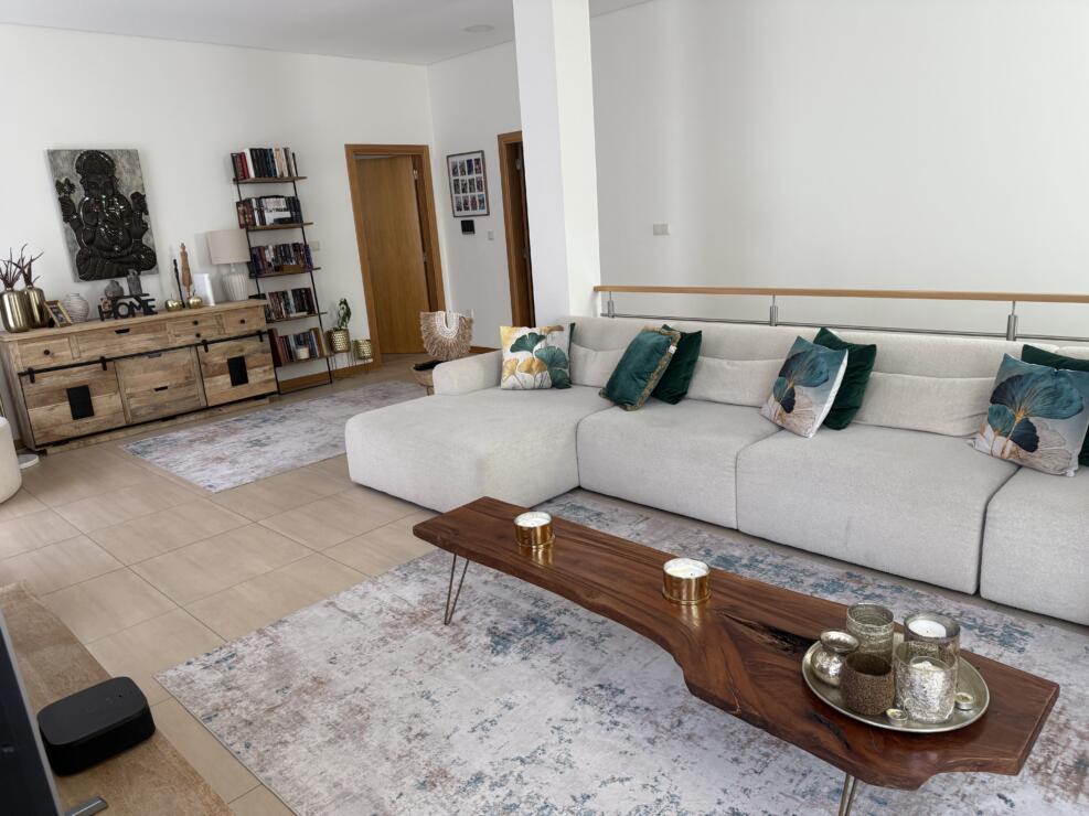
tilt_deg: -13.9
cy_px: 408
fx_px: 755
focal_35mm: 24
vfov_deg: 56.8
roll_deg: +4.5
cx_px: 544
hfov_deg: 71.6
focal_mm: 6.76
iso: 200
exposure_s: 1/121
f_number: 1.78
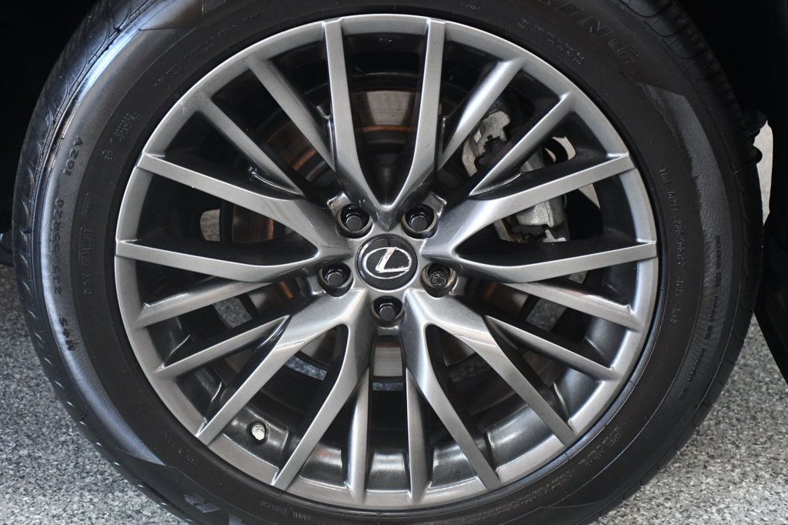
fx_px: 1466
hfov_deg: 30.1
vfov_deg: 20.3
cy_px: 262
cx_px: 394
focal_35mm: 67
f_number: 4.5
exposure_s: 1/80
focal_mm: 45
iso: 3200
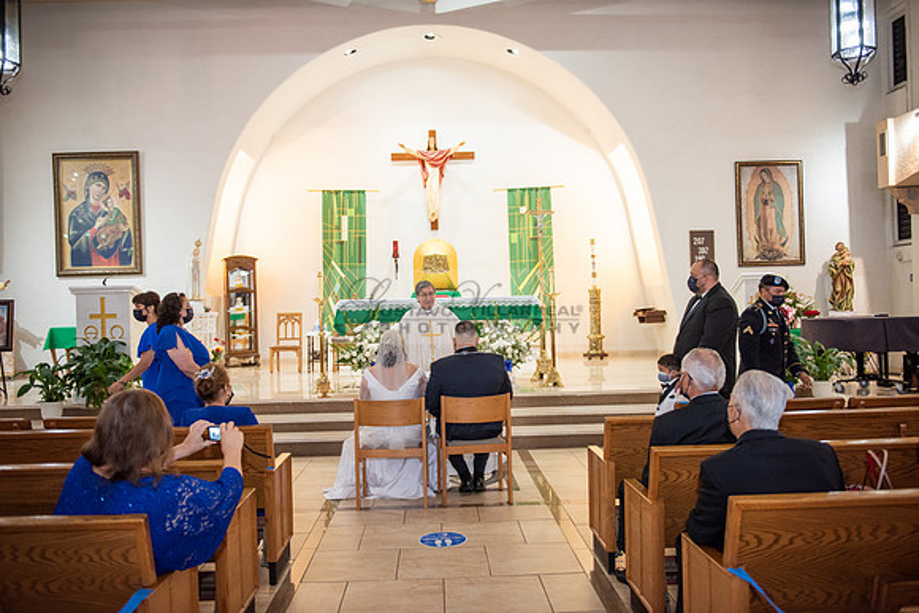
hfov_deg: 63.6
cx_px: 460
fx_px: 740
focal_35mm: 29
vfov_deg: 45.0
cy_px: 306
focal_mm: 29
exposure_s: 1/160
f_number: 2.8
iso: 1000
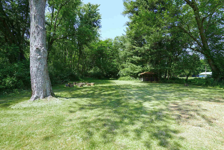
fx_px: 106
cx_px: 112
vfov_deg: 70.5
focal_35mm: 17
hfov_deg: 93.3
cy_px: 75
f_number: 9
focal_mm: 17
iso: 100
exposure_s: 1/80
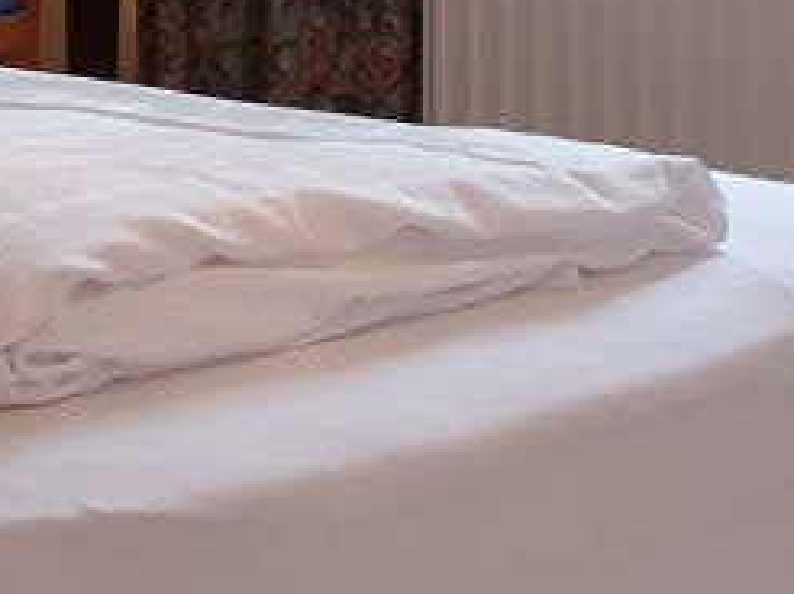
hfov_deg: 13.0
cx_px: -920
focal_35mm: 127
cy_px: -374
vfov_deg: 11.1
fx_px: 2910
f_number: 2.4
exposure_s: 1/50
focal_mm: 4.3
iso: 160
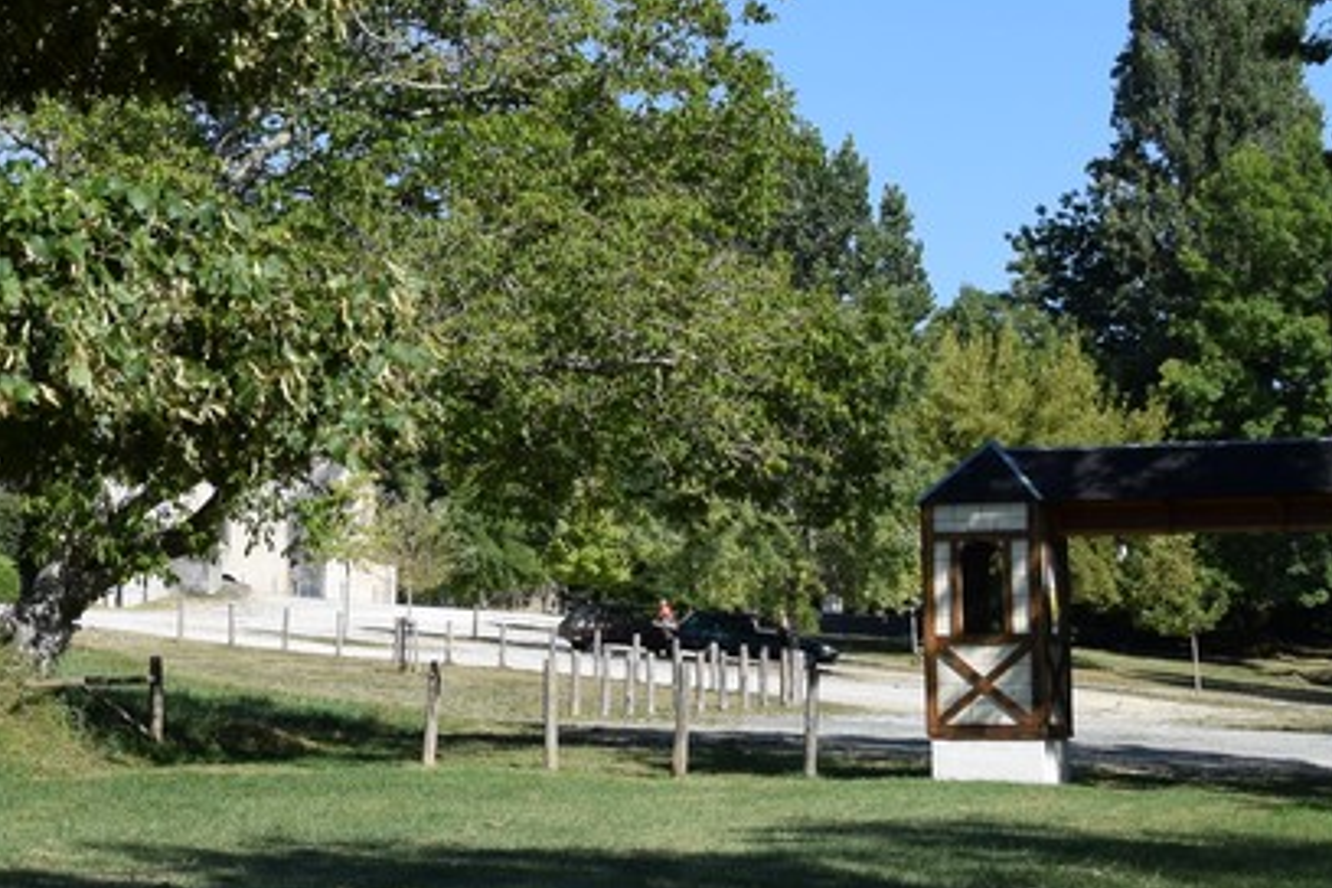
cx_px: 98
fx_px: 3589
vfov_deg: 14.0
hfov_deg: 20.5
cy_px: 166
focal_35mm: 97
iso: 200
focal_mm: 22
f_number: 9
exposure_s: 1/320
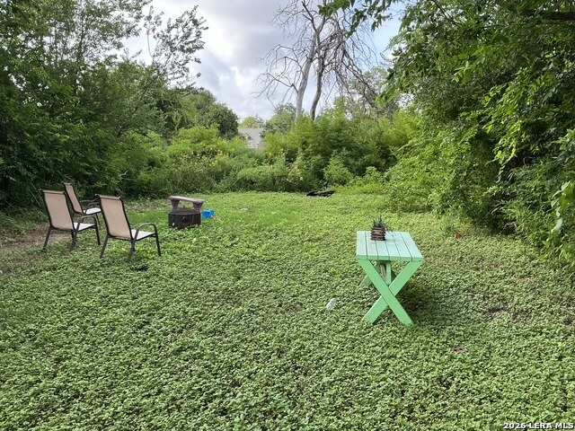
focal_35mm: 29
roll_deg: -1.3
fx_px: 482
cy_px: 216
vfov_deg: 48.2
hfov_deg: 61.7
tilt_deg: -8.2
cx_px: 288
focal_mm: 3
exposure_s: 1/284
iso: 25
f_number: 1.8
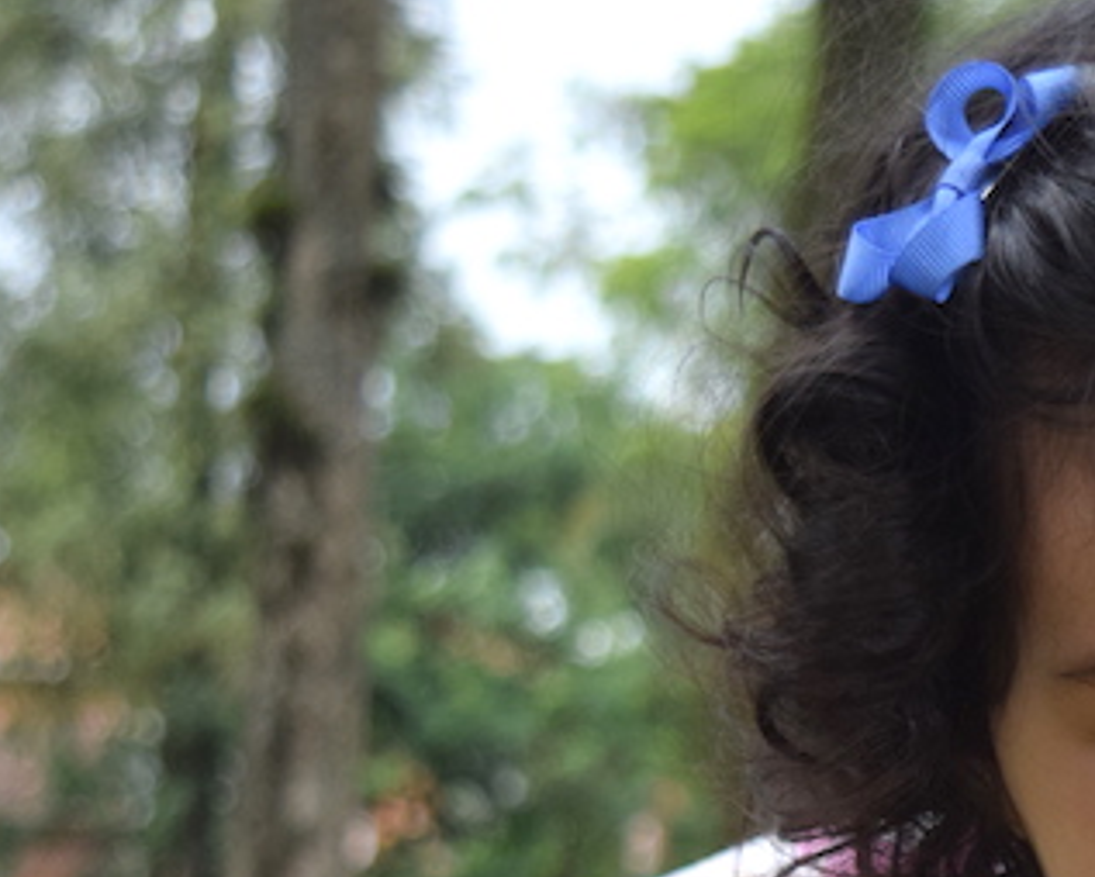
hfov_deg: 13.5
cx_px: 1406
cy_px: 834
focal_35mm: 137
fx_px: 4458
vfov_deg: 11.2
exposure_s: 1/1000
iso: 720
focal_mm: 31
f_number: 4.2
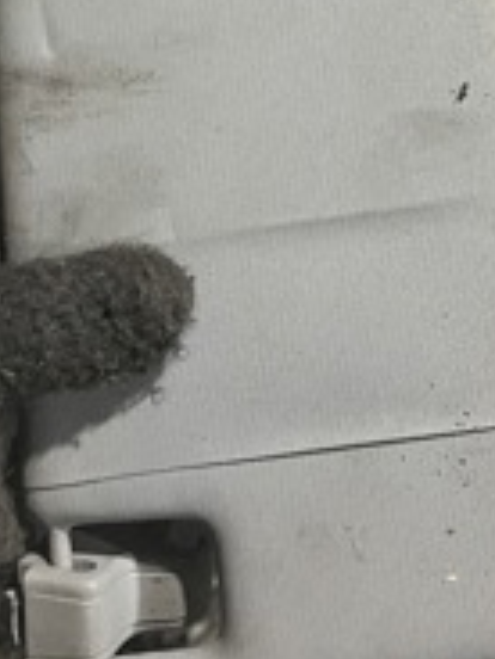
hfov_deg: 21.5
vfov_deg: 26.5
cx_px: 348
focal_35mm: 68
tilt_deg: -61.4
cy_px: -50
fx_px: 1297
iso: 500
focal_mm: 5.1
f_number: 1.6
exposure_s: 1/46
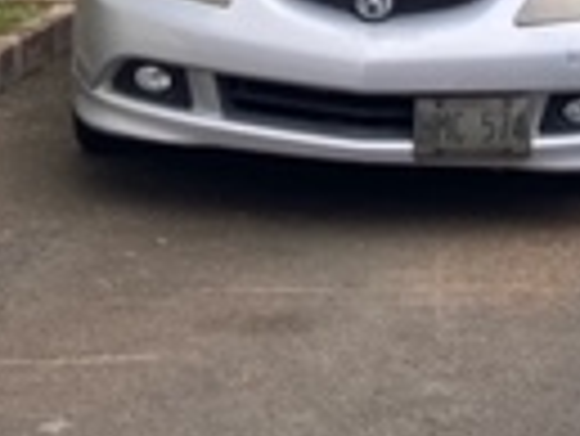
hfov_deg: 14.0
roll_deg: -1.9
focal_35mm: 139
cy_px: -544
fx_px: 2331
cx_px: 544
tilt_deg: -1.1
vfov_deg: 9.7
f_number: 1.8
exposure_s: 1/486
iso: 20
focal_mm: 3.99
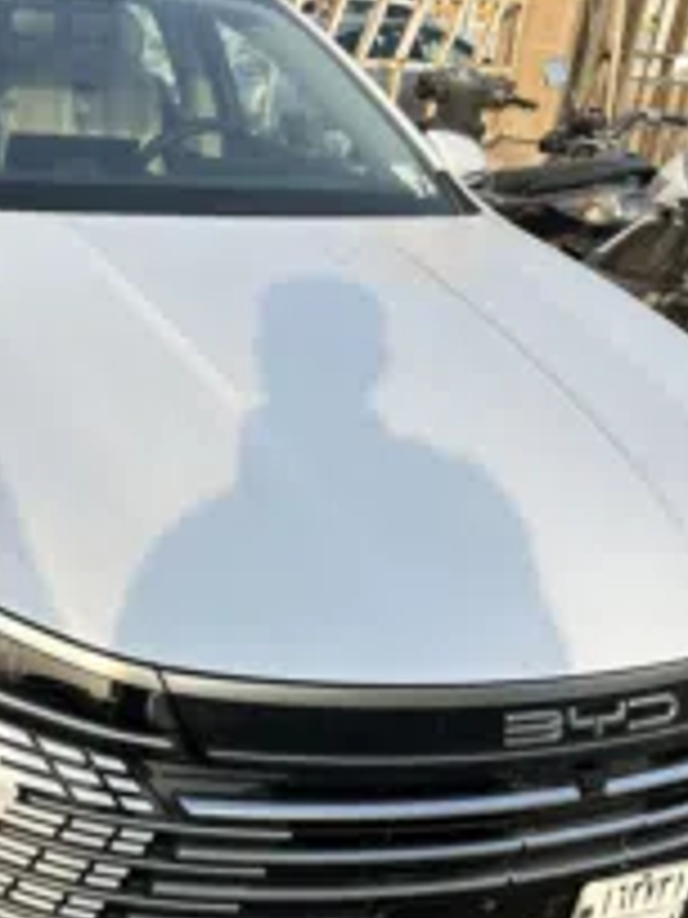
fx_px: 1246
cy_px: 500
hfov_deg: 29.4
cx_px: 45
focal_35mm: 47
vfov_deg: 40.4
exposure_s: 1/1131
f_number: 1.78
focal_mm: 6.86
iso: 80
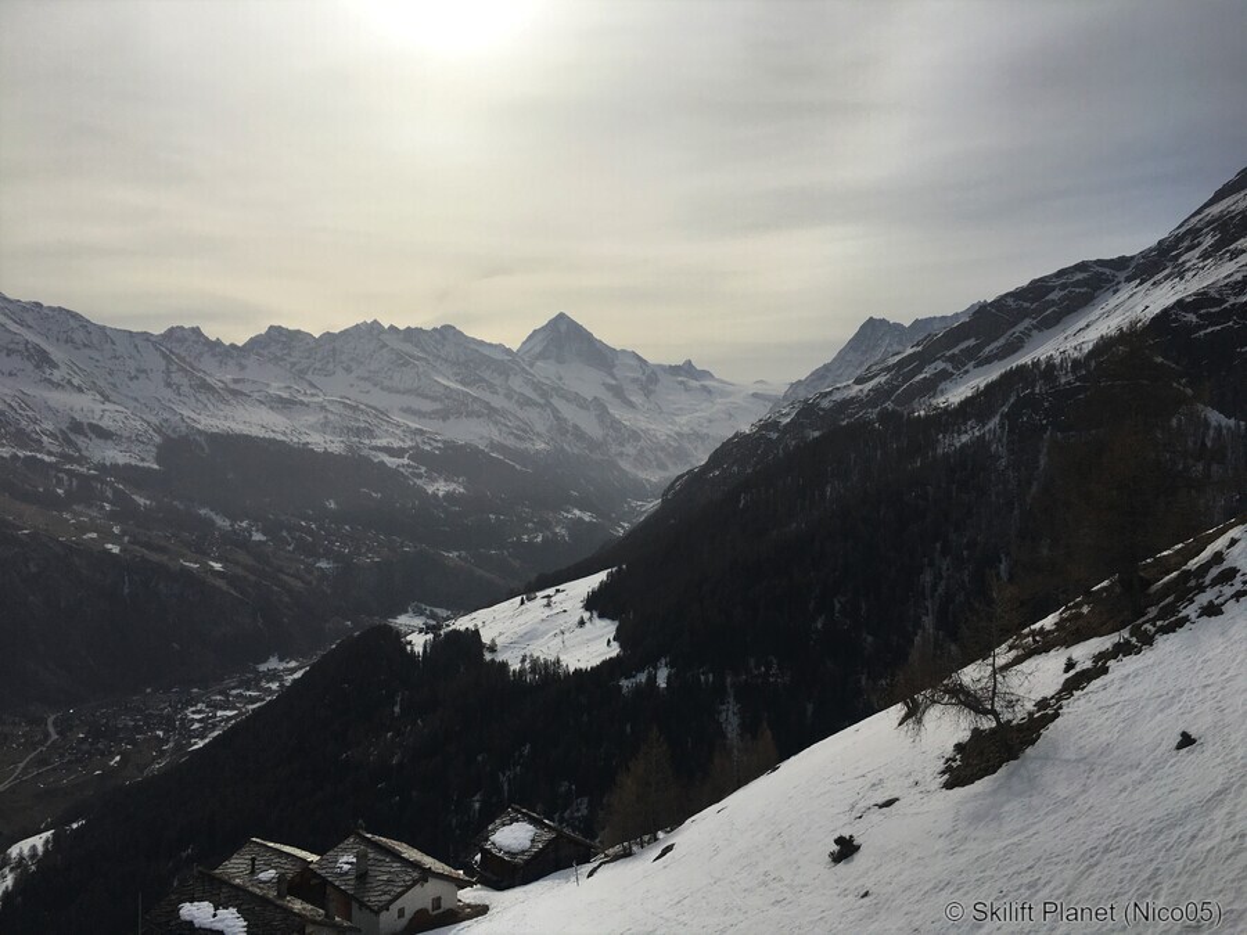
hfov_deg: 61.7
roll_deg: -0.9
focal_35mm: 29
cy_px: 468
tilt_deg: -3.1
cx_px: 624
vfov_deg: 48.2
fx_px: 1045
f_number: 2.2
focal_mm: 4.15
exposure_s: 1/7692
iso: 25
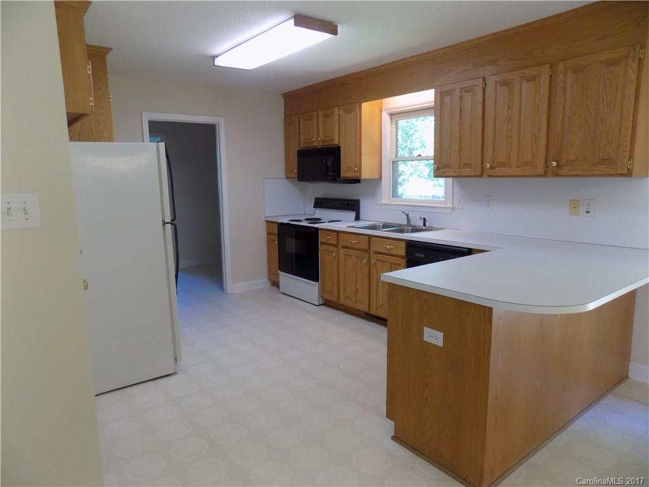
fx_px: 431
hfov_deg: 73.9
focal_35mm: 23
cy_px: 244
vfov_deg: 58.9
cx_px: 324
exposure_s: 1/30
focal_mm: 4
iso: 220
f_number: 3.1
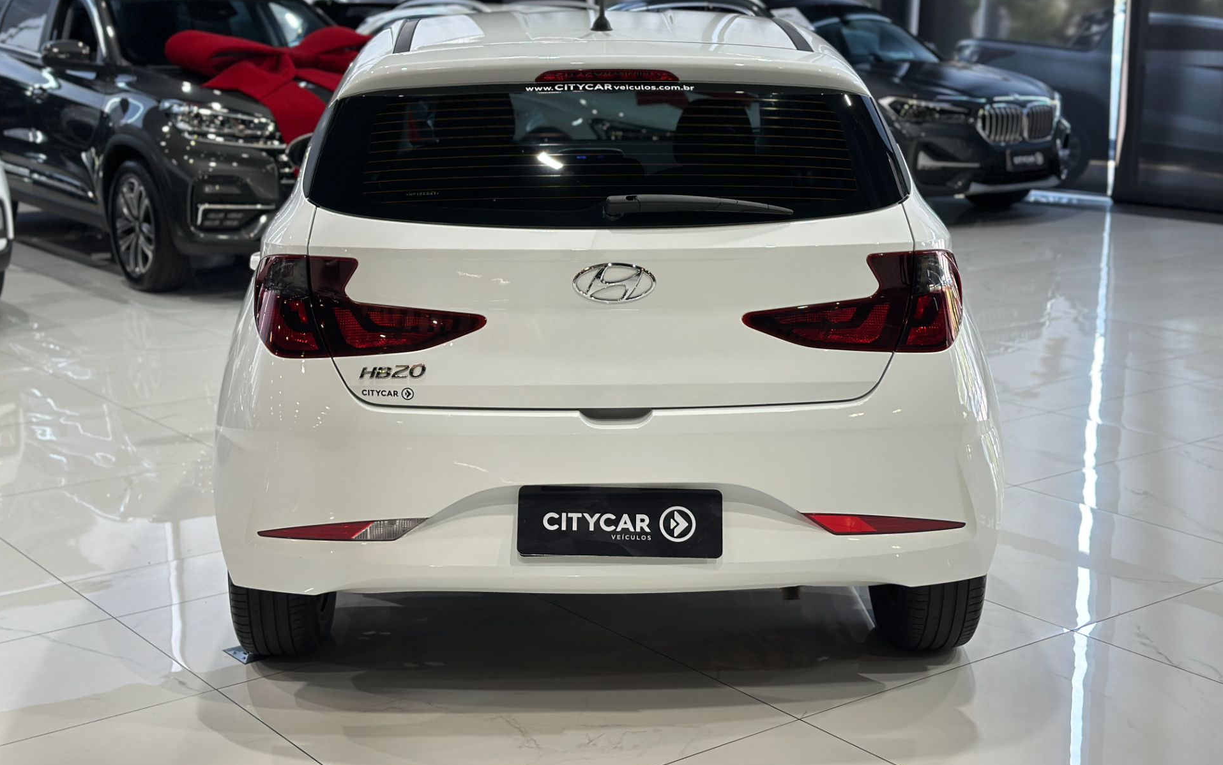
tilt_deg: -11.6
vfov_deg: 25.3
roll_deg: -0.7
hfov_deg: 39.6
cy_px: 324
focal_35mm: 51
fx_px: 1700
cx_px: 611
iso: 100
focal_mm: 6.86
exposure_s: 1/120
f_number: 1.78
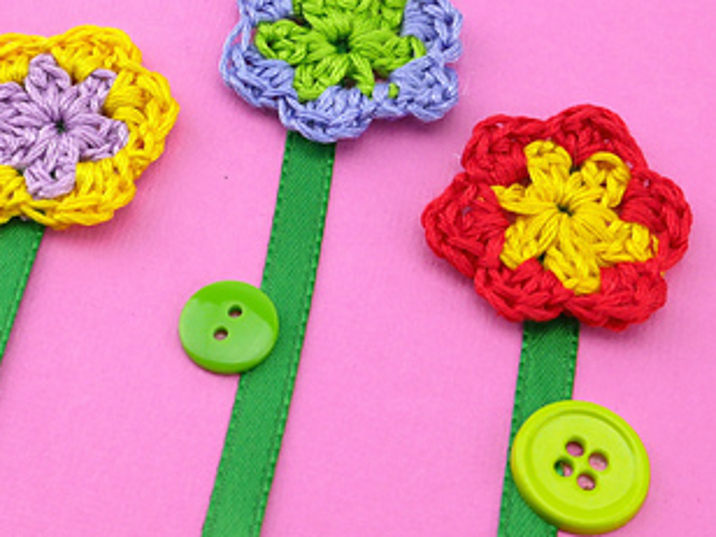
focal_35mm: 83
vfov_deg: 17.5
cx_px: 160
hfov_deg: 23.3
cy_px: 67
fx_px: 1717
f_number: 7.1
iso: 200
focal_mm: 20
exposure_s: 1/200
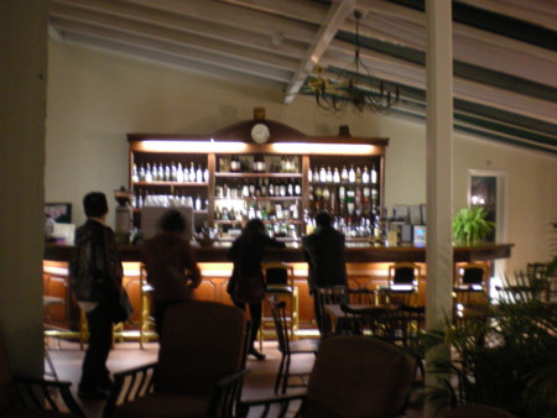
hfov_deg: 49.0
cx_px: 278
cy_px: 209
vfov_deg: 37.8
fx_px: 612
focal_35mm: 38
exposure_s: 1/2.6
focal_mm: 6.3
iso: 400
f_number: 3.1
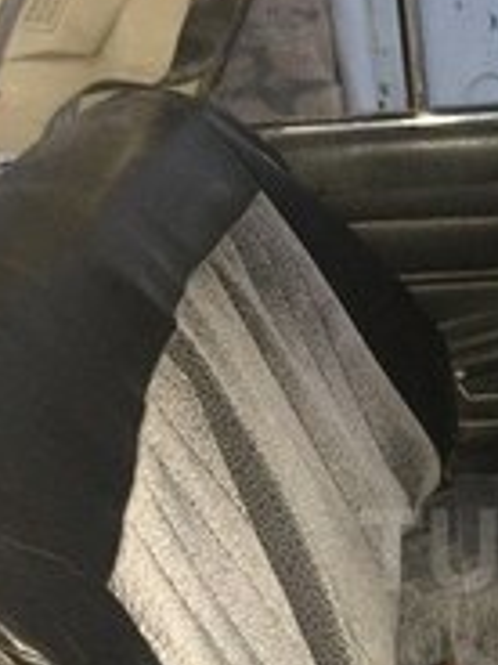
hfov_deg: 17.7
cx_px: 639
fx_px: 1496
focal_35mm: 78
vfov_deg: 24.5
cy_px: 549
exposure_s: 1/17
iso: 250
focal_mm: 4.15
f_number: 2.2
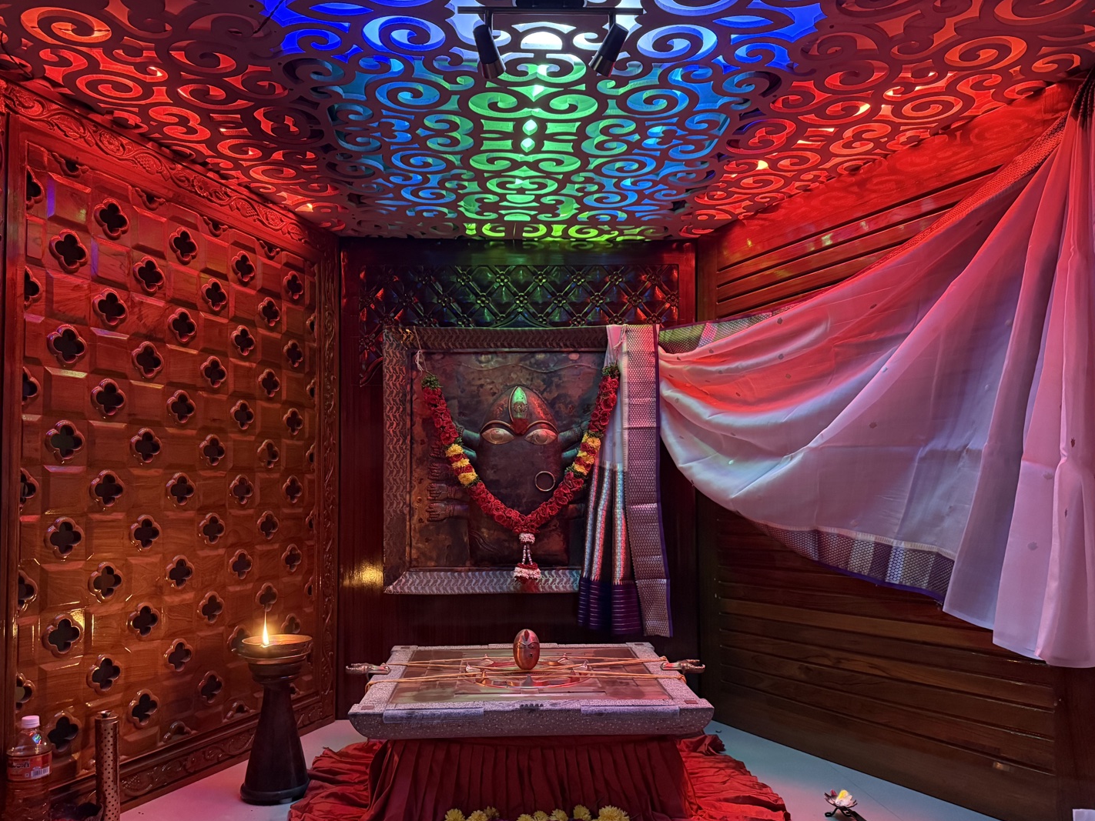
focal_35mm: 27
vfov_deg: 51.2
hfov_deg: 65.3
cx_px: 534
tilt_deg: +2.6
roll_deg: +0.0
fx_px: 854
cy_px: 460
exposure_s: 1/33
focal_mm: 6.76
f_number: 1.78
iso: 1000
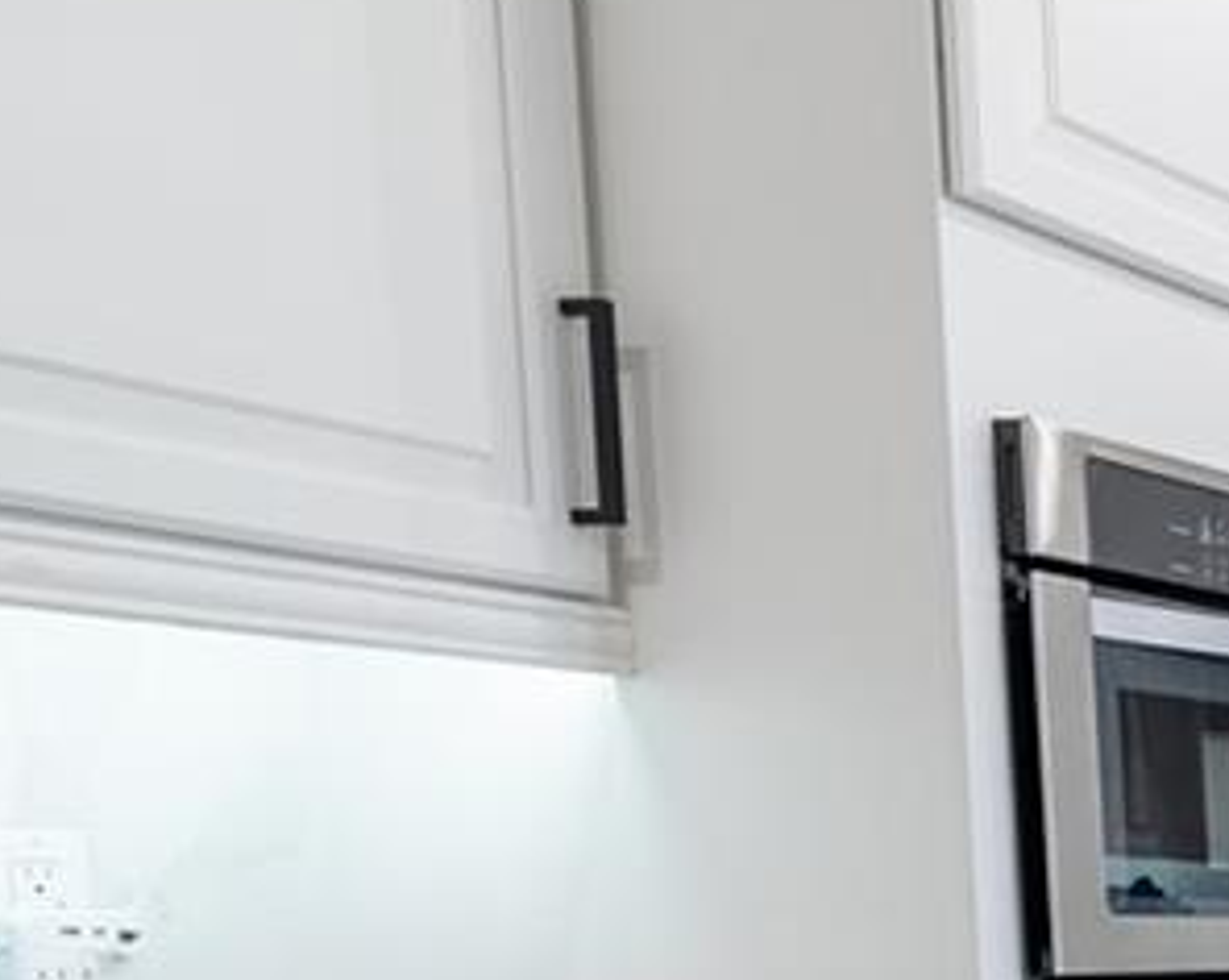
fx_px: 2216
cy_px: 1159
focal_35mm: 61
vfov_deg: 23.0
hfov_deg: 17.1
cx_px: 2691
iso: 160
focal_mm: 12
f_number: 5.6
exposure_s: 1/100
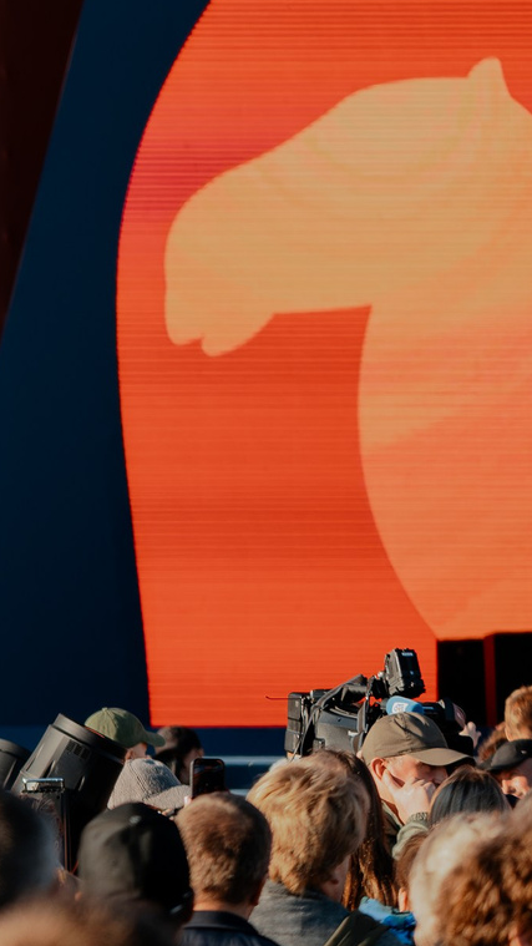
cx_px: -802
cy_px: 178
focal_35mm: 339
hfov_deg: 3.5
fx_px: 8501
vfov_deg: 6.4
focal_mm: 96
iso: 250
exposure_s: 1/1000
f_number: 2.8
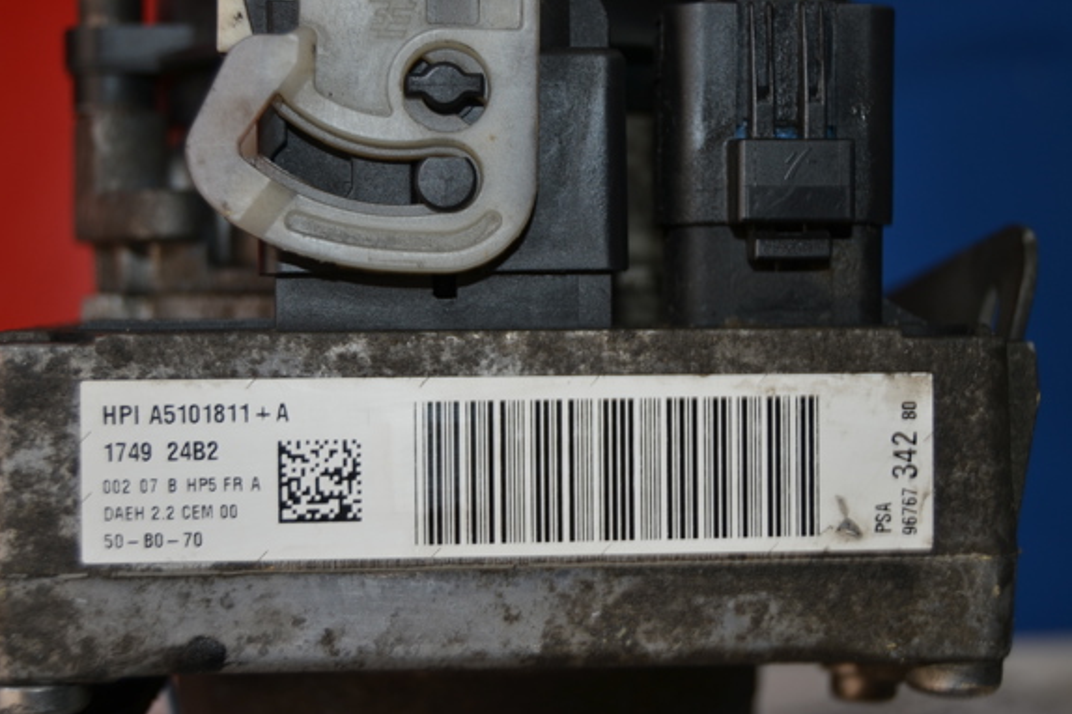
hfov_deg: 34.2
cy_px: 368
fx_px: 1743
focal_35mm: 59
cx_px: 514
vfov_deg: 23.1
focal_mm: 35
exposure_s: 1/60
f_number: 4.5
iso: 100
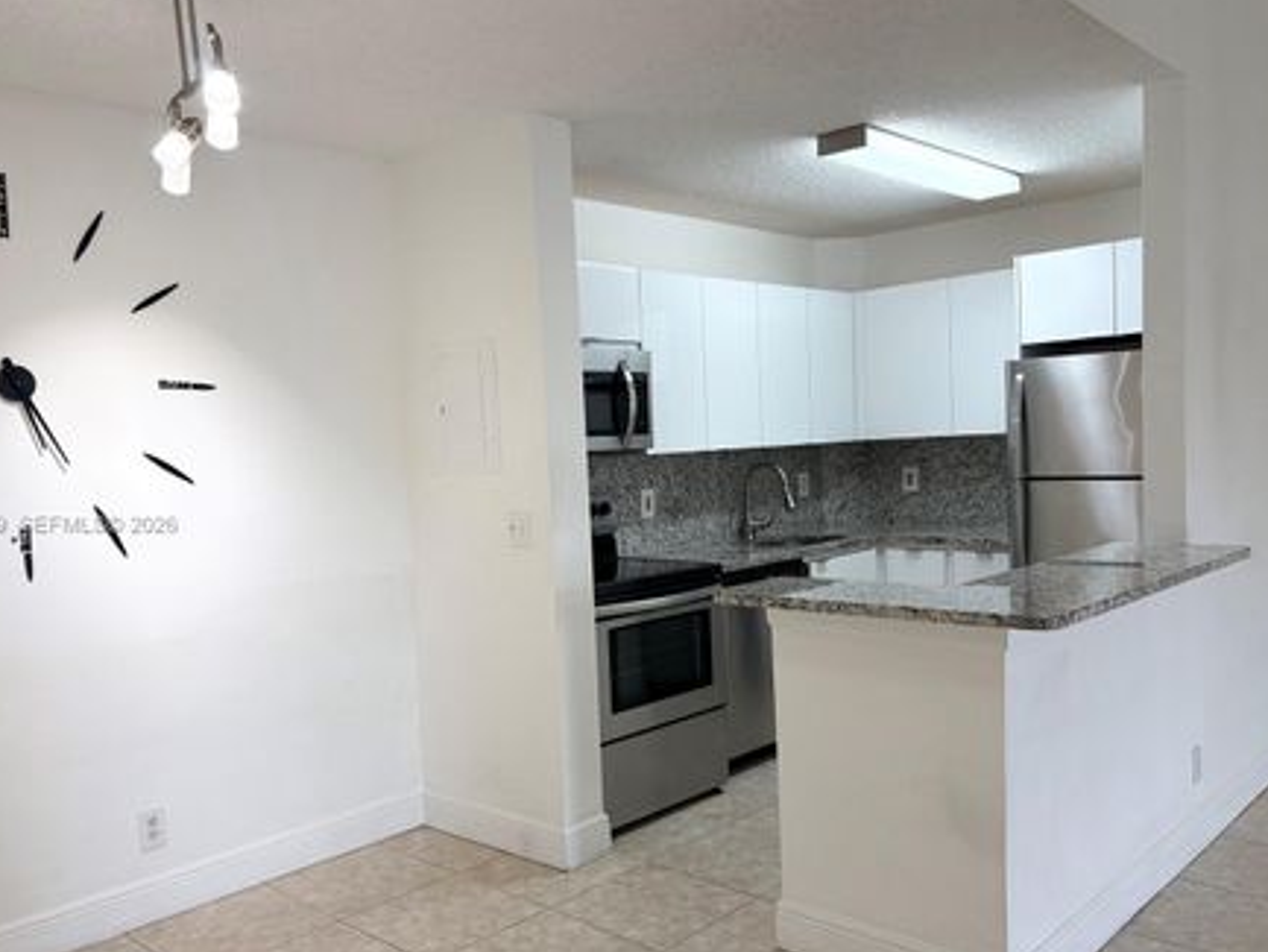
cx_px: 624
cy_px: 526
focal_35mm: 30
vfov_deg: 46.7
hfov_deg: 59.9
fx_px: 1099
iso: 125
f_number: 1.6
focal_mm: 5.96
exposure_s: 1/198
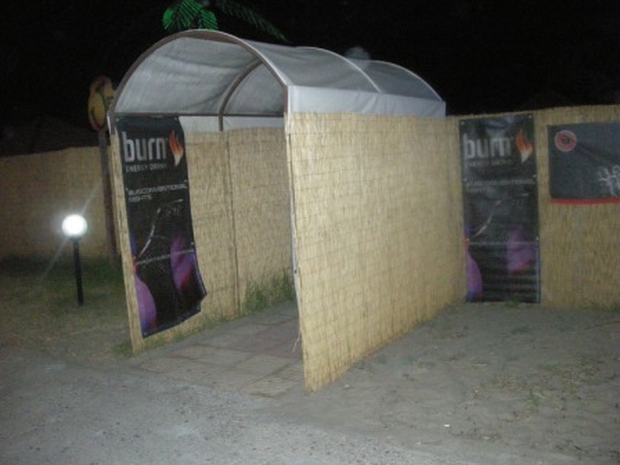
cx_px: 310
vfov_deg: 40.7
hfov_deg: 52.6
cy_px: 232
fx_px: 627
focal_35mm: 35
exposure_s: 1/60
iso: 822
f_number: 2.8
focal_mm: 5.7
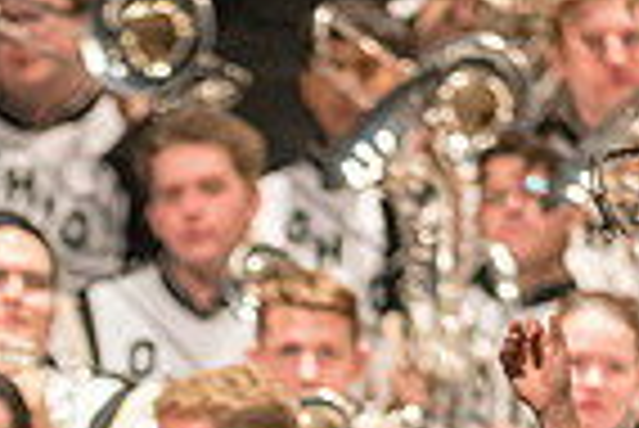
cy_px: 867
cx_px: 112
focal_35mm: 1226
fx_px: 21783
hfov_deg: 1.7
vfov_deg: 1.1
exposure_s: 1/500
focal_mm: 300
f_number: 2.8
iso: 4000
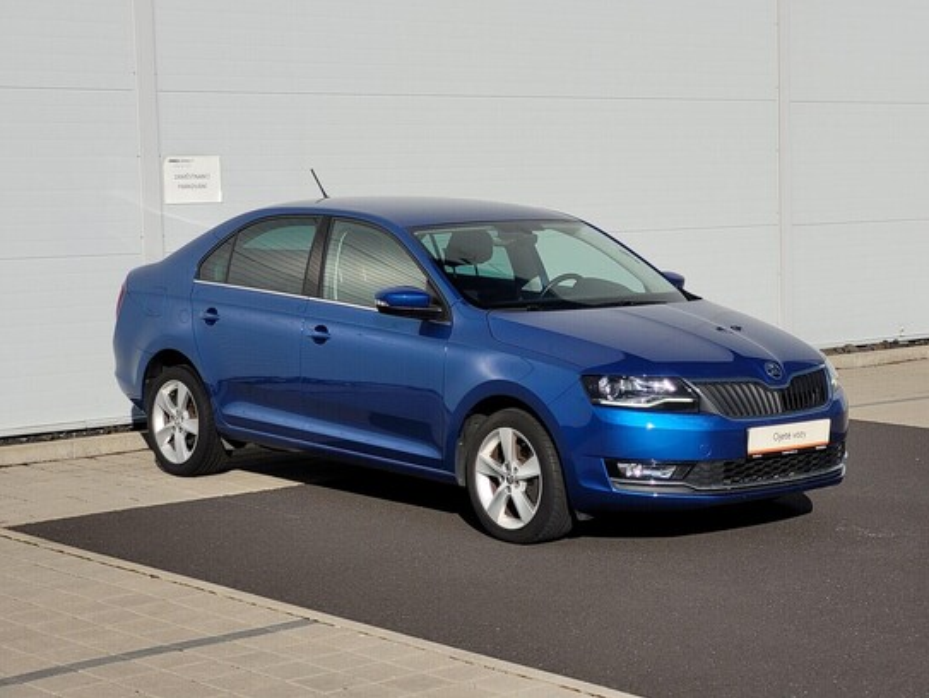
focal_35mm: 77
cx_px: 469
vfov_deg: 19.2
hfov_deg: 25.3
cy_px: 346
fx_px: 2068
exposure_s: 1/1844
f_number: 2.4
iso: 25
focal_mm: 7.12
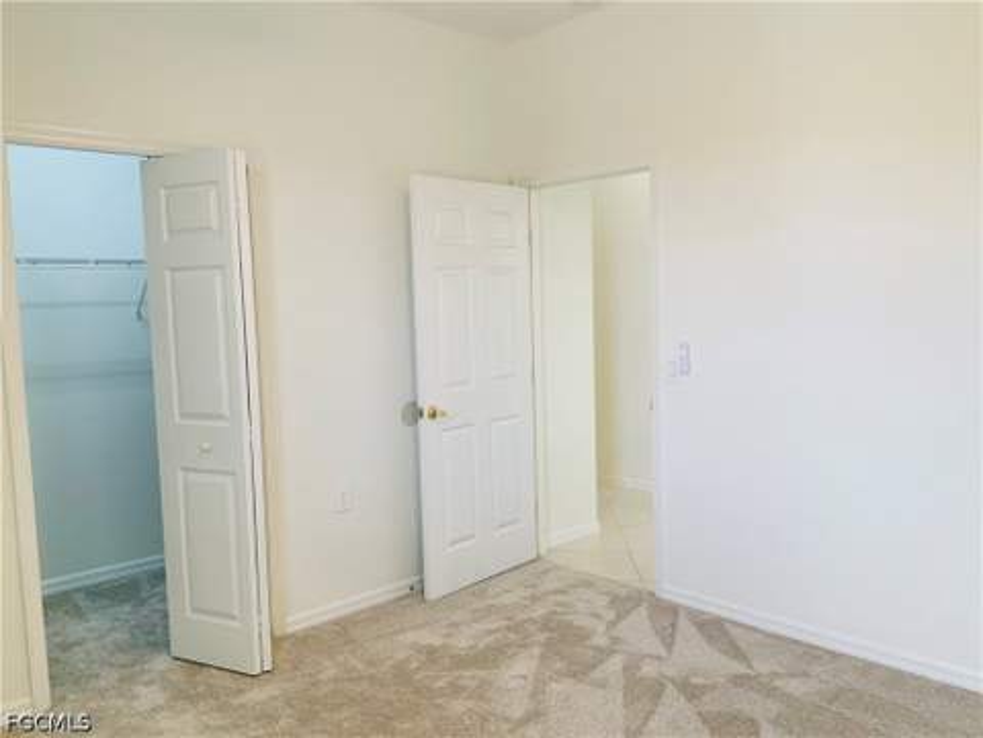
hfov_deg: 61.7
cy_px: 369
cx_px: 492
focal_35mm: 29
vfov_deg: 48.2
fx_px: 824
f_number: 1.8
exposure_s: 1/107
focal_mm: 3
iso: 64
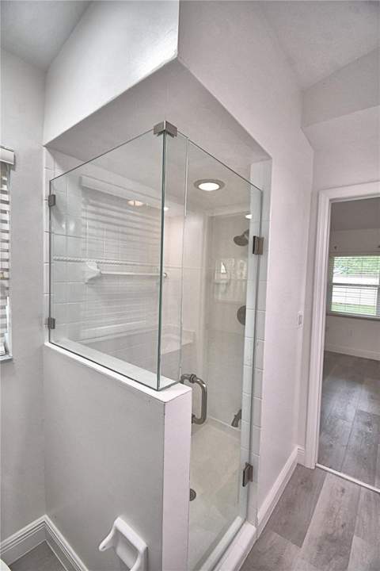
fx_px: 237
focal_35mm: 15
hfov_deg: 77.3
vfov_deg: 100.4
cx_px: 190
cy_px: 286
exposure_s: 1/125
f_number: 4.5
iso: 400
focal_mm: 10
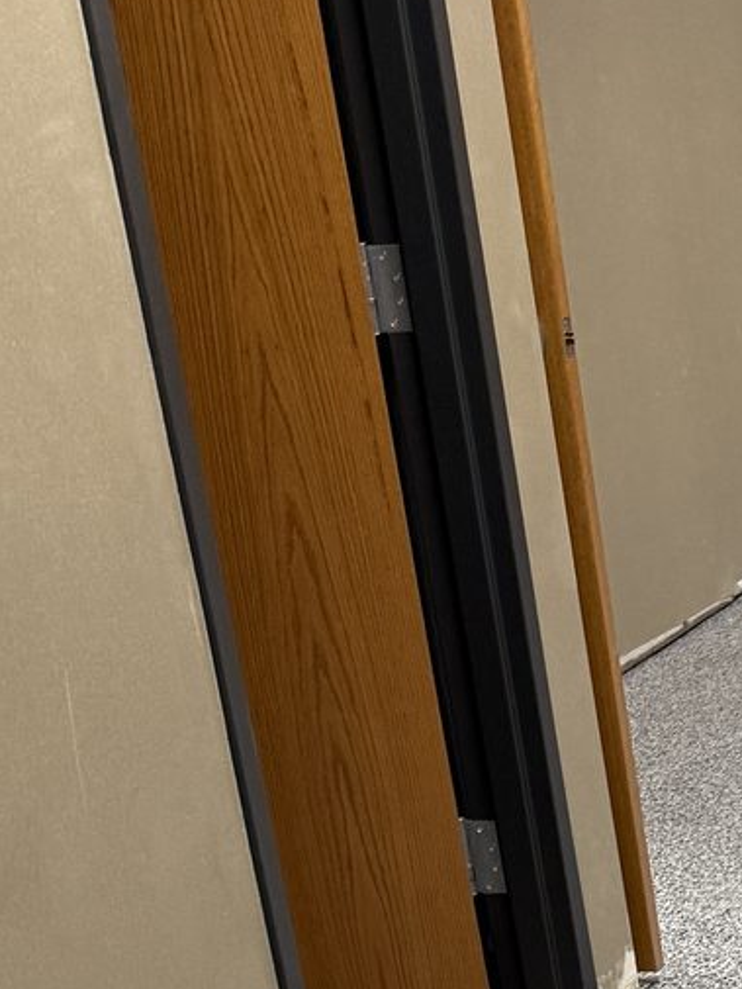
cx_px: 1153
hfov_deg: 14.4
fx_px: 2714
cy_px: 1555
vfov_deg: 18.0
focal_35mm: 95
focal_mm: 6.76
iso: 200
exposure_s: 1/120
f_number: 1.78
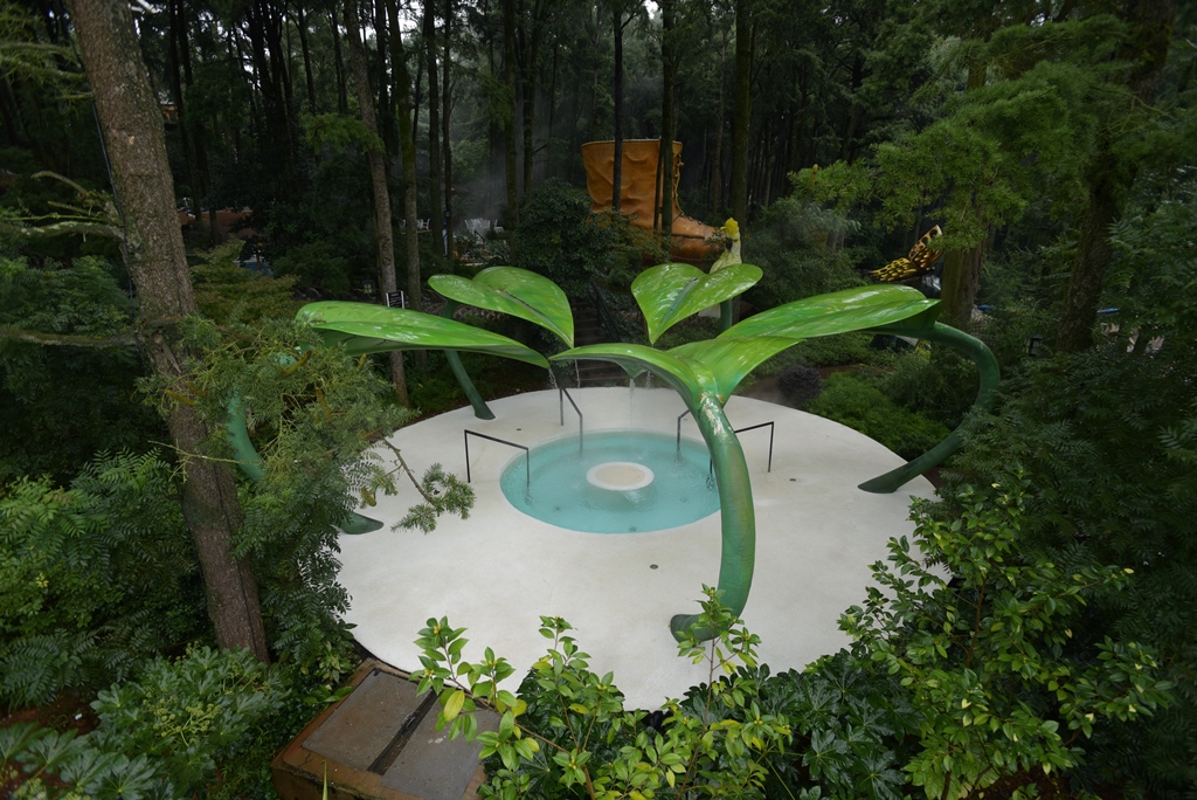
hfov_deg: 93.2
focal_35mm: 17
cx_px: 598
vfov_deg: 70.5
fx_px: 566
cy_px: 400
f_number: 5
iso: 100
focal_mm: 17
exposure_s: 1/125
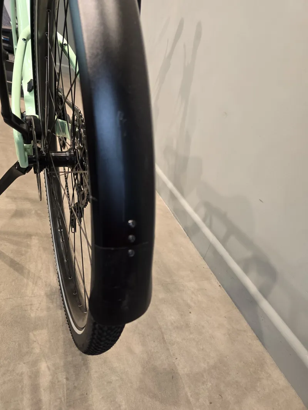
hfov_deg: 58.9
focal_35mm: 23
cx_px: 154
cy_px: 205
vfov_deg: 73.9
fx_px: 273
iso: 160
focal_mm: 6.3
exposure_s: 1/50
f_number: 1.7
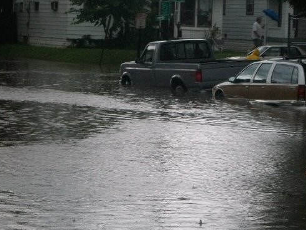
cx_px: 220
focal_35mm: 156
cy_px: 117
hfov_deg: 12.6
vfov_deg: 9.5
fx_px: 1379
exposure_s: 1/41.1
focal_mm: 17.1
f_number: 5.2
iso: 200
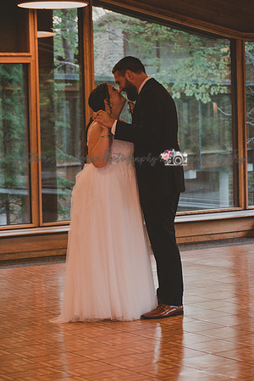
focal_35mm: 105
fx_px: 1111
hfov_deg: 13.0
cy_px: 190
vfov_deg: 19.5
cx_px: 127
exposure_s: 1/60
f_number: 4.5
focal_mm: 70
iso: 1000
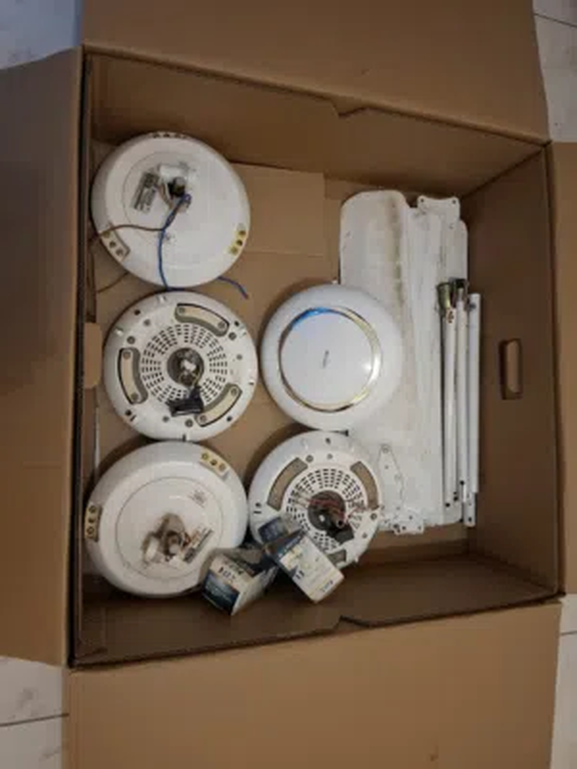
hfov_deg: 58.9
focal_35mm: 23
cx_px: 288
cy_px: 384
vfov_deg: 73.9
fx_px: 511
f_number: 1.8
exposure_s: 1/25
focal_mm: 5.54
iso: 400
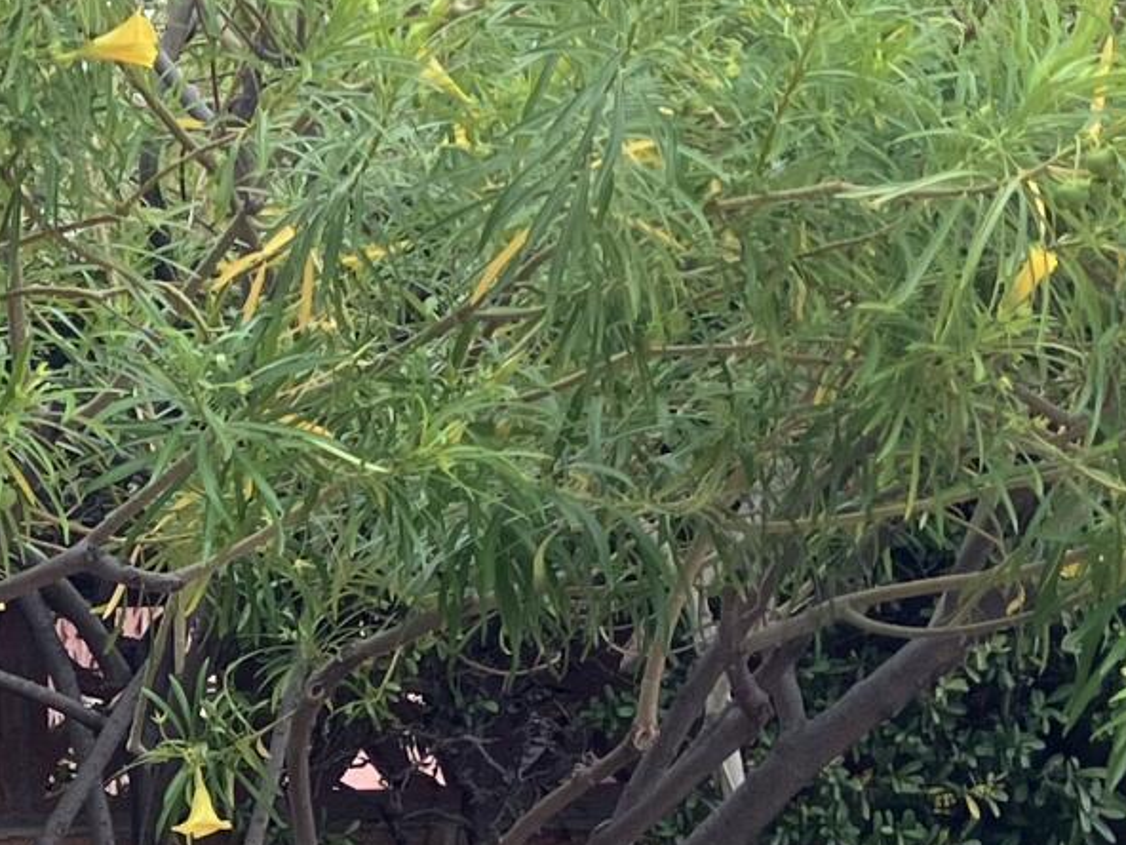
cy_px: 1184
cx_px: -563
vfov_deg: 10.2
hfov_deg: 13.1
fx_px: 4619
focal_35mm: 142
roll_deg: +1.0
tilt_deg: -2.9
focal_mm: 3.99
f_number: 1.8
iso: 32
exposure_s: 1/294
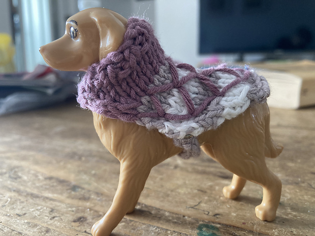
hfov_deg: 63.4
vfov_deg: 49.7
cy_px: 118
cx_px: 158
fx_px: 255
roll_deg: +0.1
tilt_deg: -9.8
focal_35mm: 28
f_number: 1.8
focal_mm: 3.99
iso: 160
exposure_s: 1/60
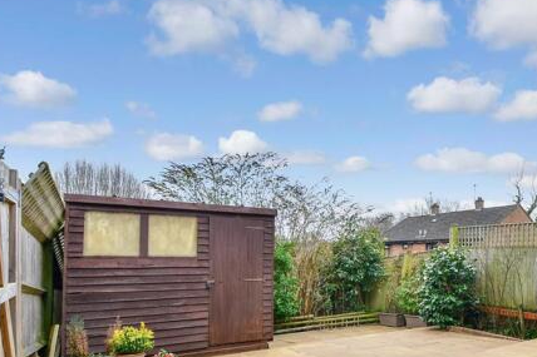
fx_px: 343
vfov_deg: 53.3
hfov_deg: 71.5
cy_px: 255
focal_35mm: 23
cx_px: 395
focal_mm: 10
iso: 160
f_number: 8
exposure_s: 1/60
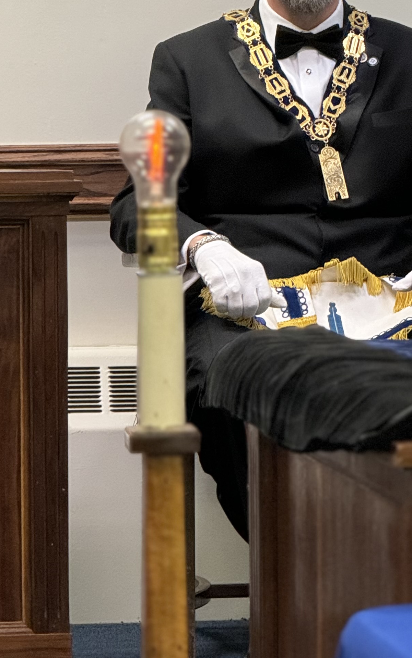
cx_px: 325
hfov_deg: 4.9
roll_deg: +0.6
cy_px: 81
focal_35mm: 267
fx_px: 4796
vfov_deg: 7.8
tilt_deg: -1.2
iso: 320
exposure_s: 1/60
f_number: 2.8
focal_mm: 15.66
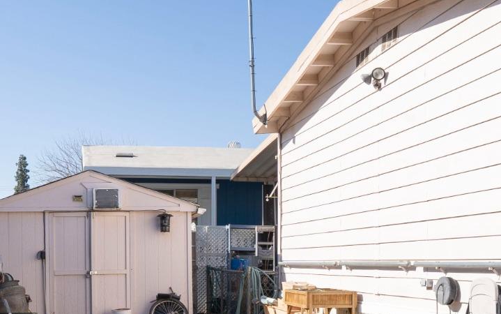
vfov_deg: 25.0
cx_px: 144
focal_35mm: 51
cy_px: 248
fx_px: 697
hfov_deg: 38.8
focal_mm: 16
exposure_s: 1/160
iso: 100
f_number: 10
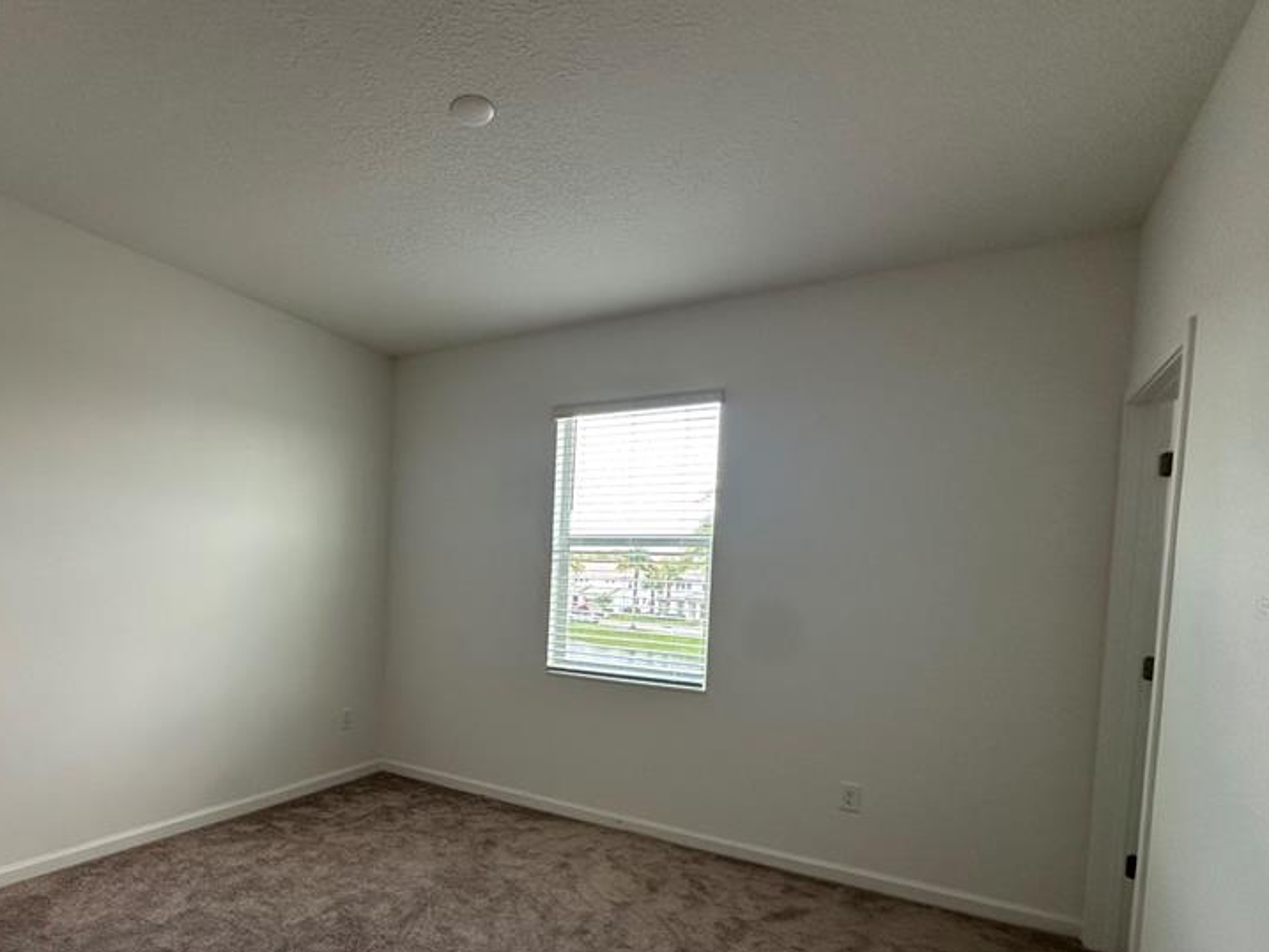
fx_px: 733
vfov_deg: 64.8
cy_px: 609
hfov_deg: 79.9
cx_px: 458
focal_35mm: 20
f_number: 2.2
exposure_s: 1/99
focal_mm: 2.22
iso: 125
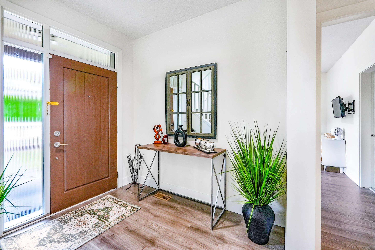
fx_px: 146
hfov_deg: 104.2
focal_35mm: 14
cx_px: 188
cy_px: 125
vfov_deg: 81.3
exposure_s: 1/25
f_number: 8
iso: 800
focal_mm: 14
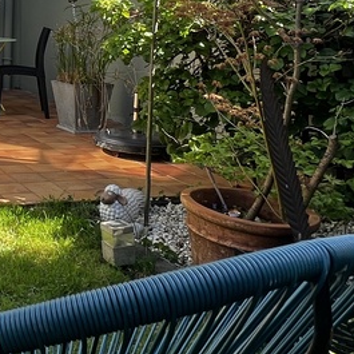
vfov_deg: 32.8
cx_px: -96
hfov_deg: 28.5
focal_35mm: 50
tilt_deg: -4.5
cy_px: 57
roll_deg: -0.6
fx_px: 578
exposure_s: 1/111
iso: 32
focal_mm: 1.57
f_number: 1.8
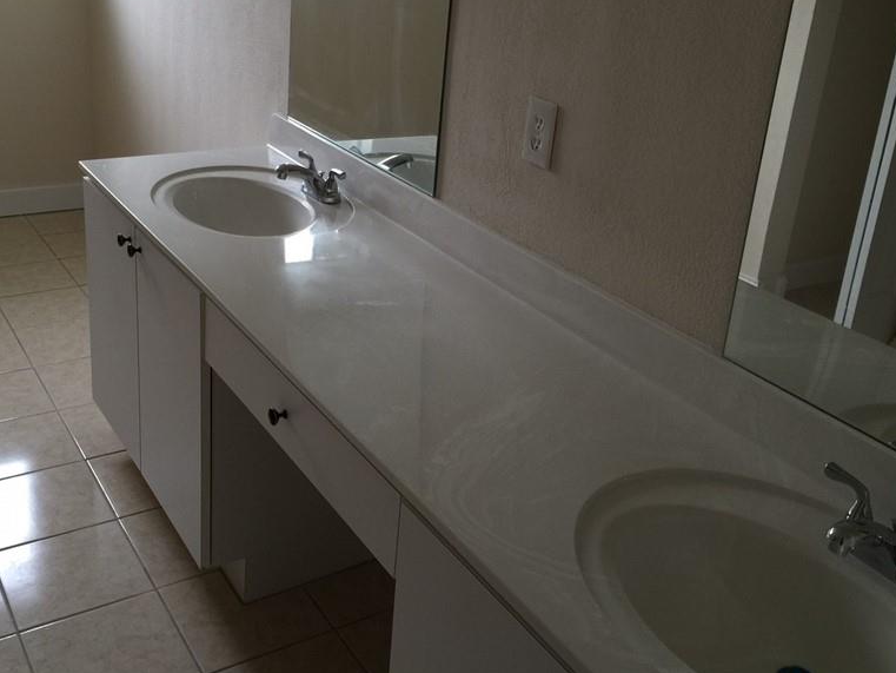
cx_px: 413
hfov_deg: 47.8
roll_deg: -4.8
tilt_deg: -19.6
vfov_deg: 36.6
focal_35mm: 39
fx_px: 1010
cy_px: 253
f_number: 2.2
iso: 32
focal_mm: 4.15
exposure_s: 1/15
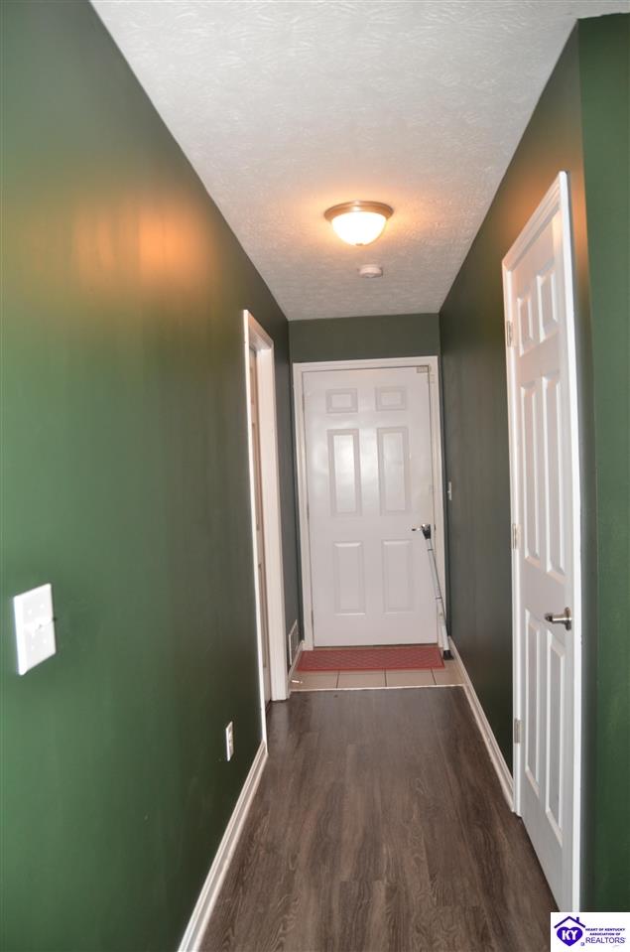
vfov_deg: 67.5
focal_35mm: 27
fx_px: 712
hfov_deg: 47.7
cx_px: 315
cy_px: 476
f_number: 4
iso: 800
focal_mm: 18
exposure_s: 1/60
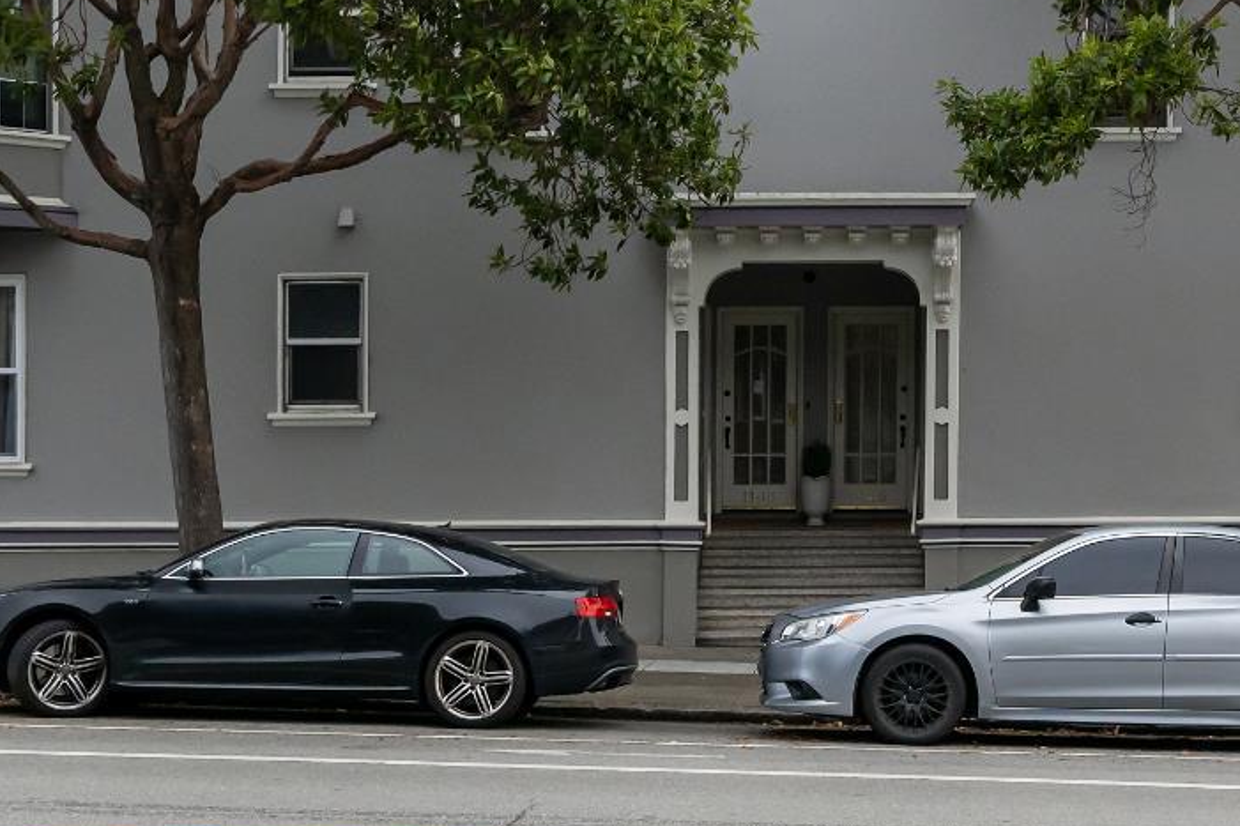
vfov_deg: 21.5
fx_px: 2135
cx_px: 811
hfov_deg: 32.2
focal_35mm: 62
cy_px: 119
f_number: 6.3
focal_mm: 19.5
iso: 400
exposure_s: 1/800
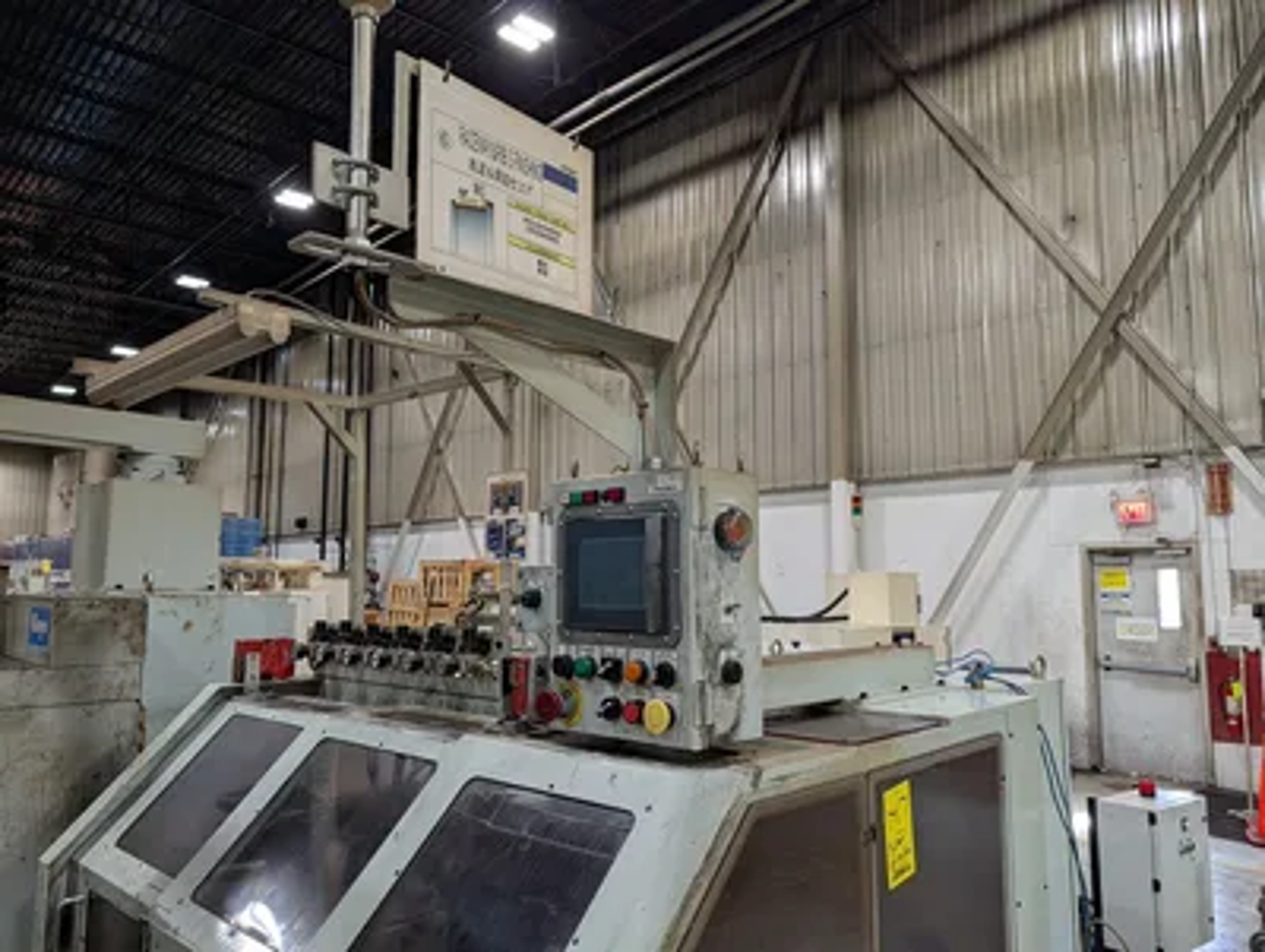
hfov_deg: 71.5
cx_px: 632
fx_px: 878
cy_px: 476
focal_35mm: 24
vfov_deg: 56.9
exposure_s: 1/296
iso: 555
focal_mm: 6.9
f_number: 1.68
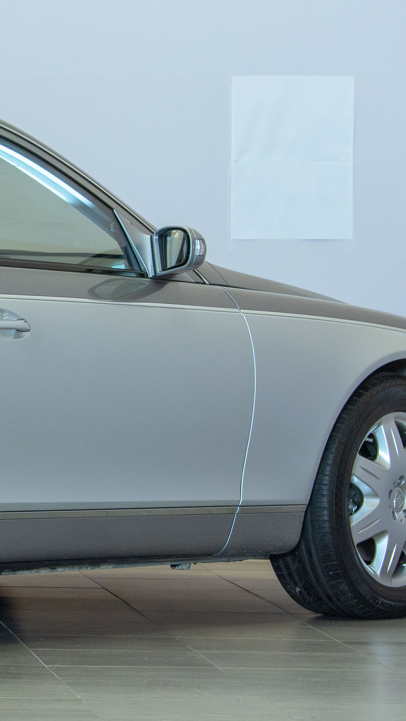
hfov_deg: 4.8
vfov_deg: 8.7
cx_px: -353
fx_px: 4745
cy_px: 315
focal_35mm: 248
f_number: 7.1
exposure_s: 1/200
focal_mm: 95
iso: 1000
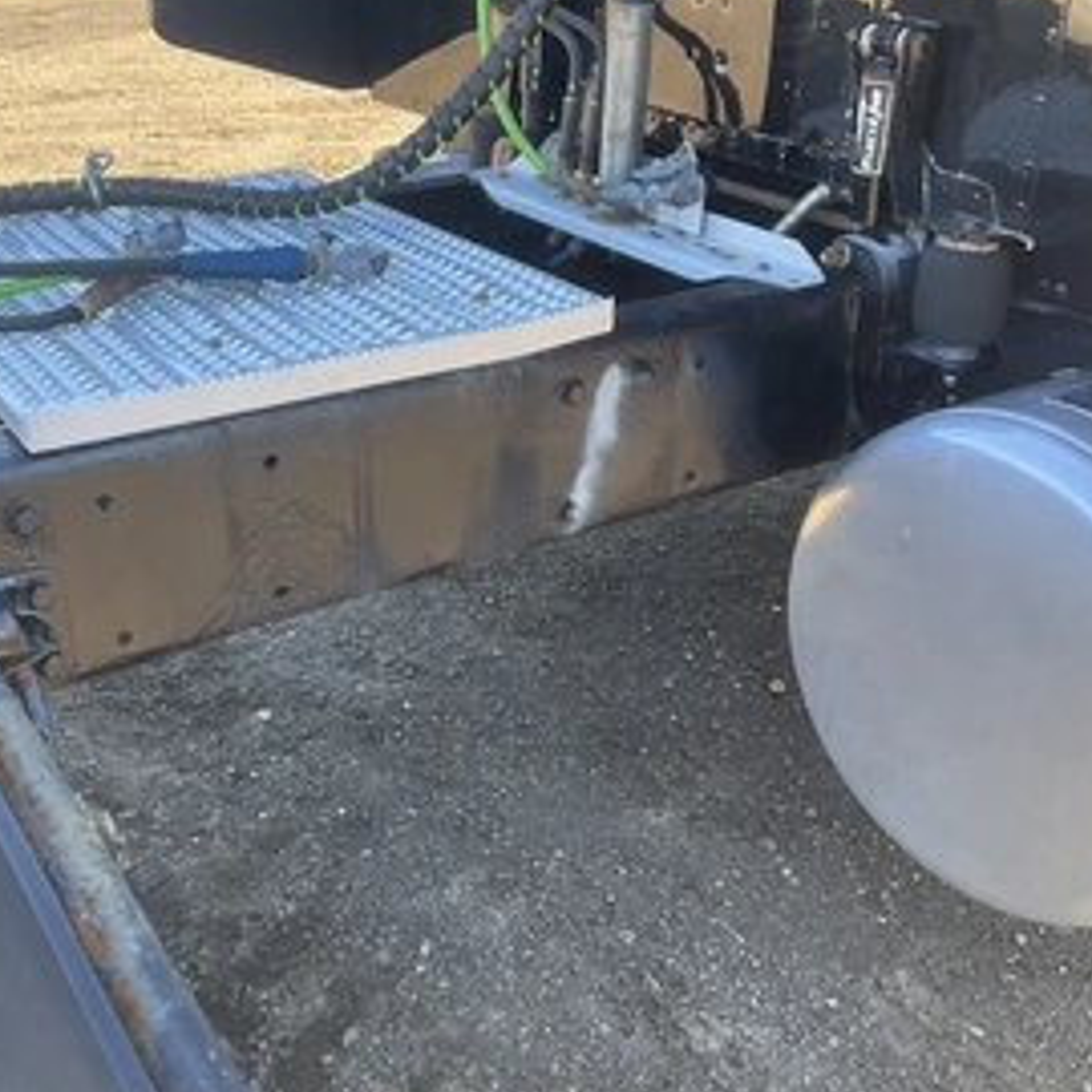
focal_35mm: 38
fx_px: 1356
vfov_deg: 43.9
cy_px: 550
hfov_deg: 43.7
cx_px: 457
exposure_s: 1/166
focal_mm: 3
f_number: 1.8
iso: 32
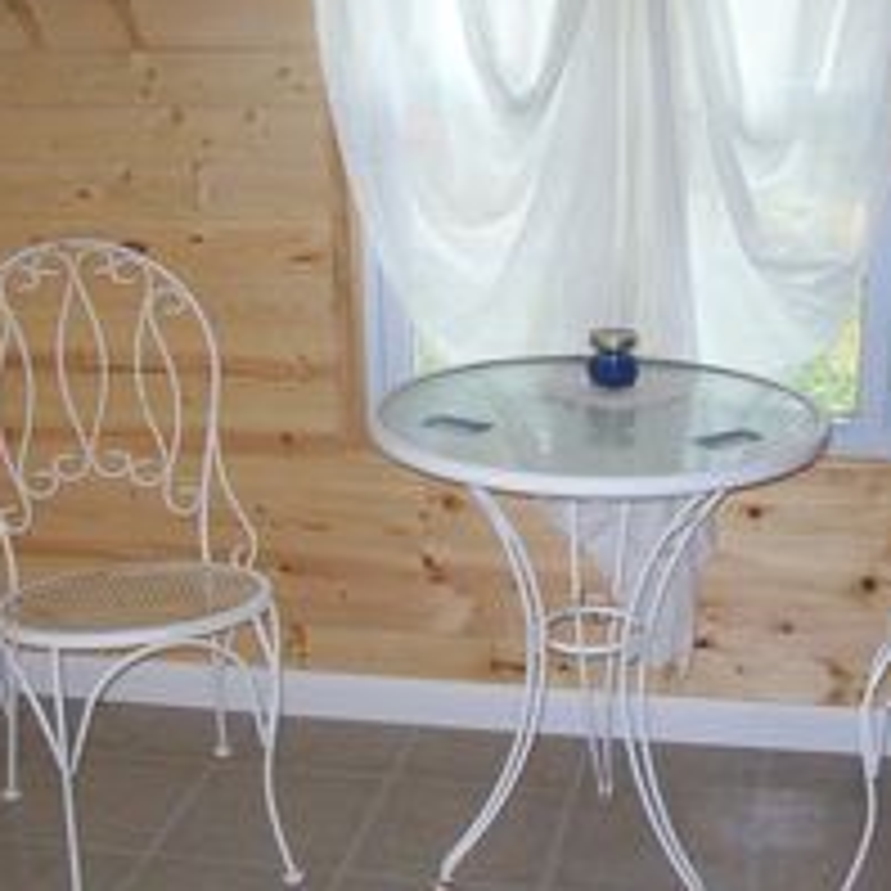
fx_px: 1718
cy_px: 580
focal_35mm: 59
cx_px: 562
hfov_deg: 29.0
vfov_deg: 28.9
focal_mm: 6
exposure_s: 1/64
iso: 200
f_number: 2.7
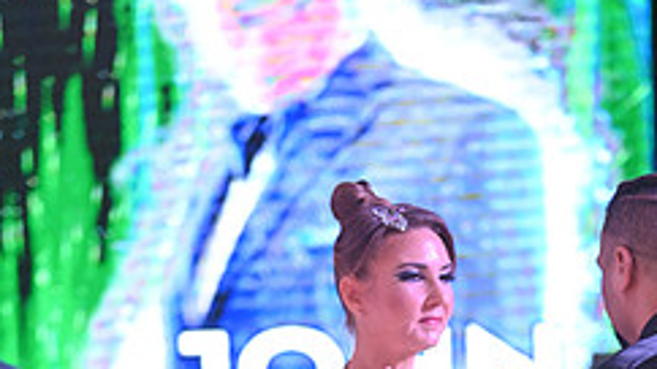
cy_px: 773
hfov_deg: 5.7
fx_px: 6566
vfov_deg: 3.2
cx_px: 514
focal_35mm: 377
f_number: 5
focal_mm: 150
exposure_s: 1/400
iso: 5000
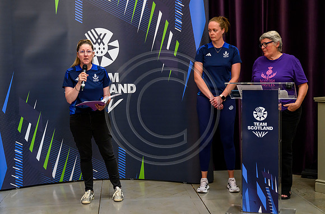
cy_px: 93
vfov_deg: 24.4
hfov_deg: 36.4
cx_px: 165
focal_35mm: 55
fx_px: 494
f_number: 3.5
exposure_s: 1/250
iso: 4000
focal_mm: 49
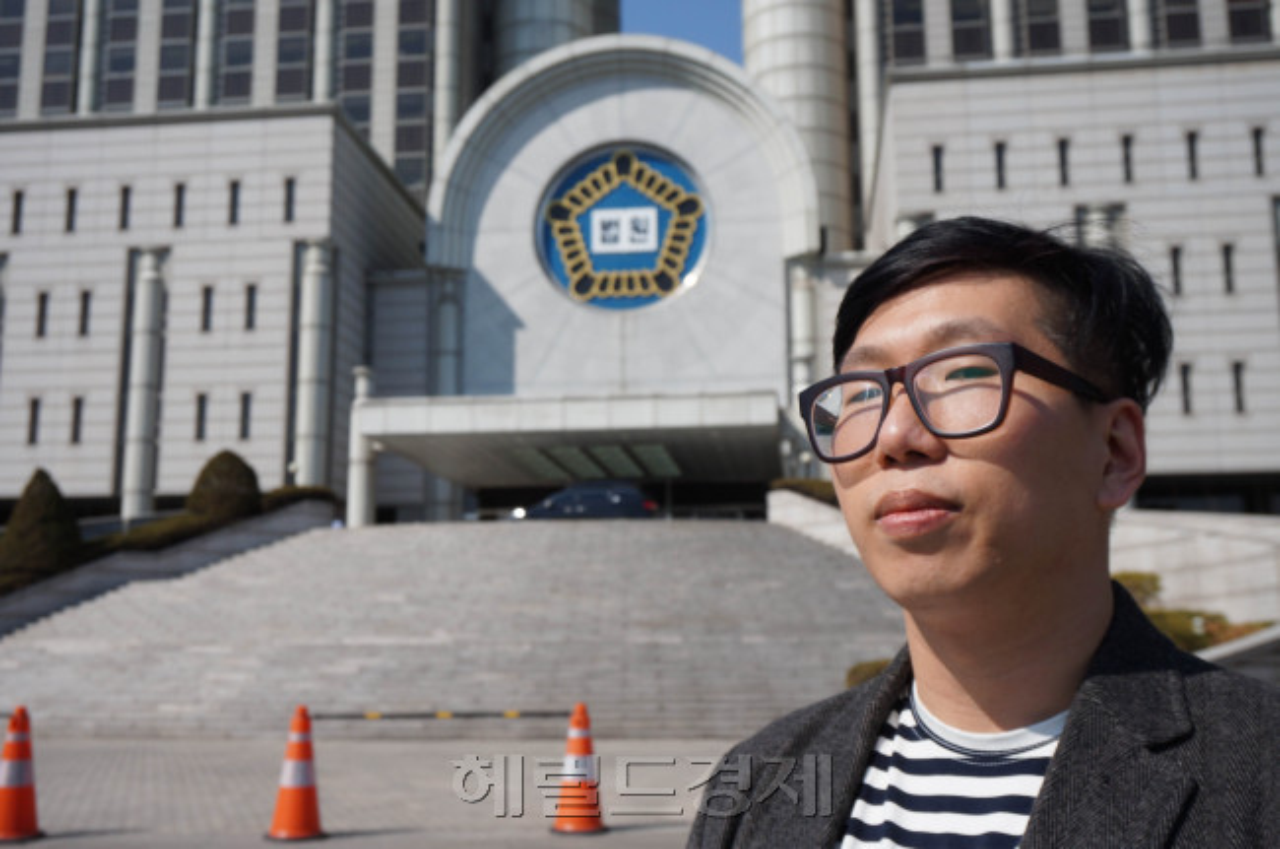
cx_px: 640
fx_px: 1331
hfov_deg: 51.4
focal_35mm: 38
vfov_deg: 35.4
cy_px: 424
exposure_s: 1/1600
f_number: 6.3
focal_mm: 25
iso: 200
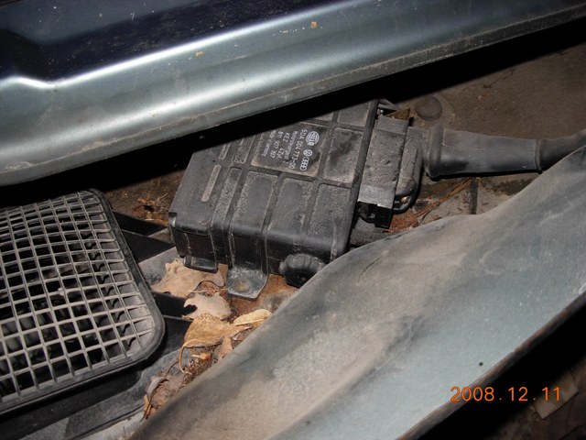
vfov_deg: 37.7
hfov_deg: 49.0
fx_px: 643
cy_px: 220
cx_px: 293
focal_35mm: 38
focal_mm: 6.3
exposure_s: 1/22.6
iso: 79
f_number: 2.9
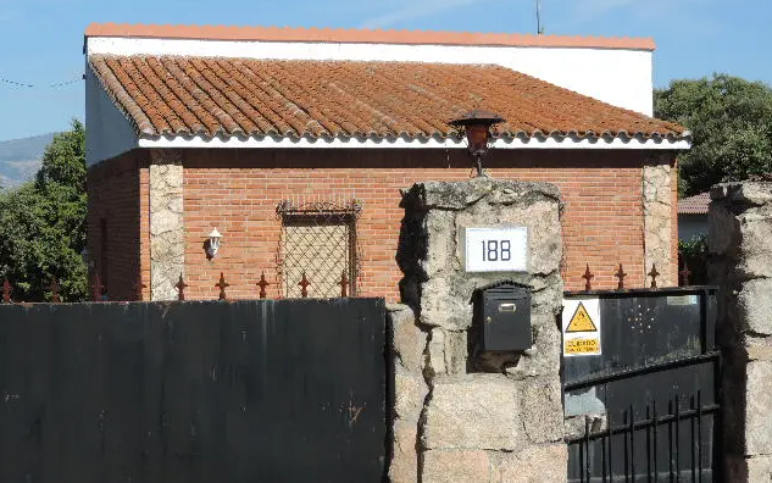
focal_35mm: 75
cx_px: 385
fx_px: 1578
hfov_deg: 27.5
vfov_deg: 17.4
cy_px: 227
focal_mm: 12.4
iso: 80
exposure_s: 1/800
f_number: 3.9
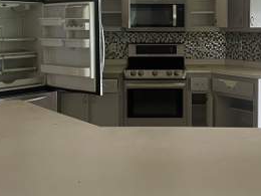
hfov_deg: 39.4
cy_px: 47
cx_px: 162
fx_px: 362
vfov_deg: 29.7
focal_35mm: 48
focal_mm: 4.2
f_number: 1.6
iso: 250
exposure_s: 1/60
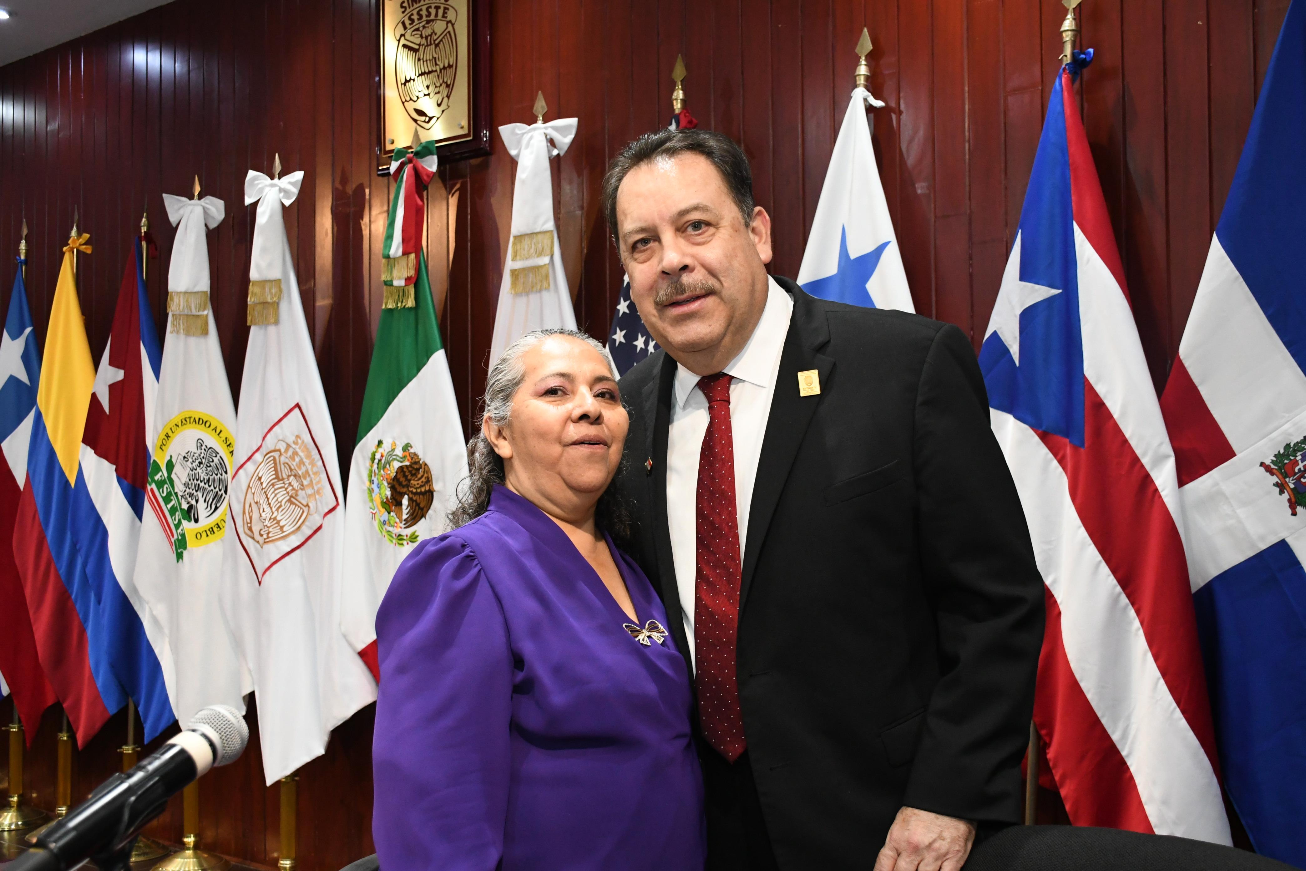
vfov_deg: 36.9
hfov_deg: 53.1
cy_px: 436
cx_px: 653
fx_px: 1306
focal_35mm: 36
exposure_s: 1/100
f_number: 5
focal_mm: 24
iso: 3200
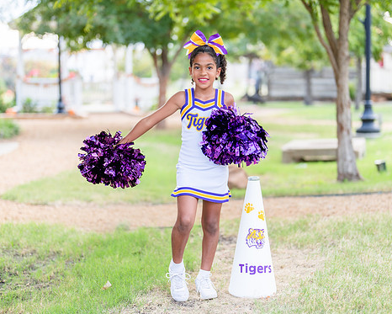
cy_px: 160
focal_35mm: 67
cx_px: 215
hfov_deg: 28.3
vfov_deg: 22.8
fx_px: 777
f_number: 1.2
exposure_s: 1/400
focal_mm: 50
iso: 100
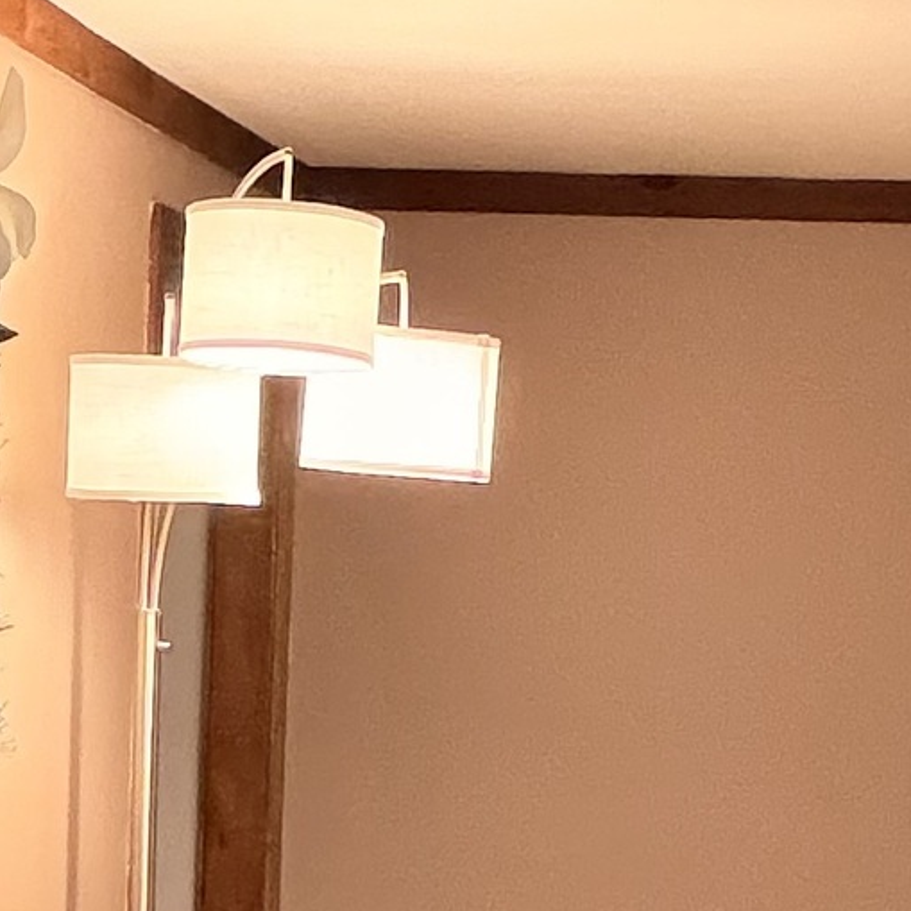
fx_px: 3573
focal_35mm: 120
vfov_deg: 14.5
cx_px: 770
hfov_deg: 14.4
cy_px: 673
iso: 500
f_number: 1.9
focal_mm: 2.71
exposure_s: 1/30
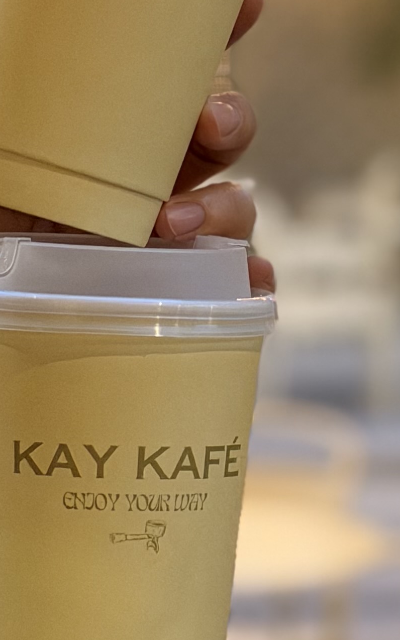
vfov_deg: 13.0
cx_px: 427
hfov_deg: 8.1
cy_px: 284
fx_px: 2809
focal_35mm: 161
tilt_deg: -6.6
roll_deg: -0.6
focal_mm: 6.76
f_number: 1.78
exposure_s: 1/100
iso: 200
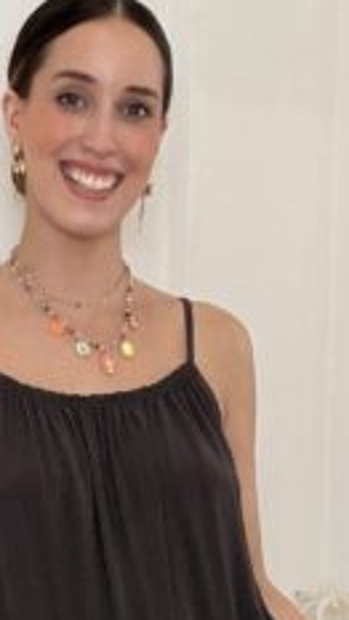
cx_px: 136
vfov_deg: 18.1
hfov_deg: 10.8
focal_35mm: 112
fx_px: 1843
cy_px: 756
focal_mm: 2.71
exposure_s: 1/60
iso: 160
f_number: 1.9
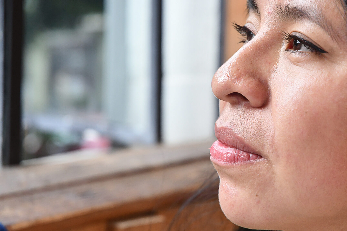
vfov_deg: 8.7
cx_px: 211
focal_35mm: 158
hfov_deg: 13.0
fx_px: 1523
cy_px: 116
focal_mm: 70
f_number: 4.5
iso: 1000
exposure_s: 1/125
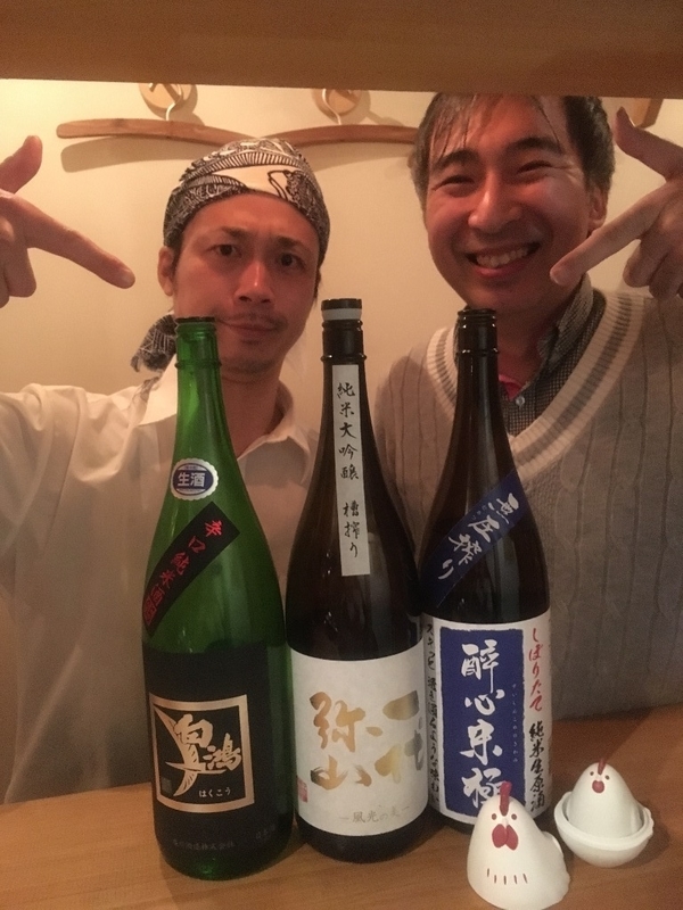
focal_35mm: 29
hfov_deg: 48.2
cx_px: 342
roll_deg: +2.3
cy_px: 455
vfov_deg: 61.7
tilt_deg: -6.3
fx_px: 763
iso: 800
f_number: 2.2
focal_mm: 4.15
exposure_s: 1/15
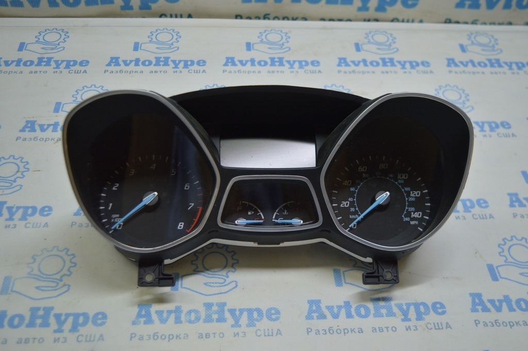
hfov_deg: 46.4
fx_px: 615
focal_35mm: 42
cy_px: 176
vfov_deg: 31.8
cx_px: 264
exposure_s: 1/100
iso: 400
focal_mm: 28
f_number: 4.2
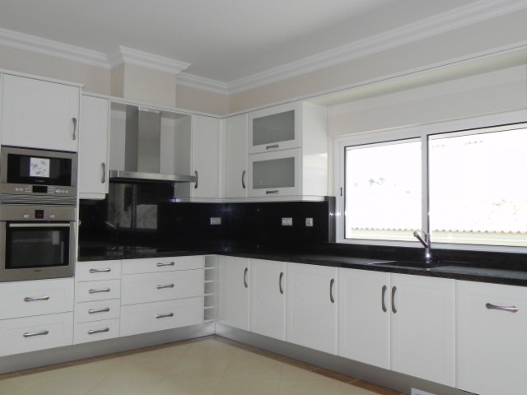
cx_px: 264
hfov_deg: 55.4
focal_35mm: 33
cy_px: 198
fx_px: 502
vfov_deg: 42.9
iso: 160
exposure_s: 1/78.8
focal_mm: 5.9
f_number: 3.5
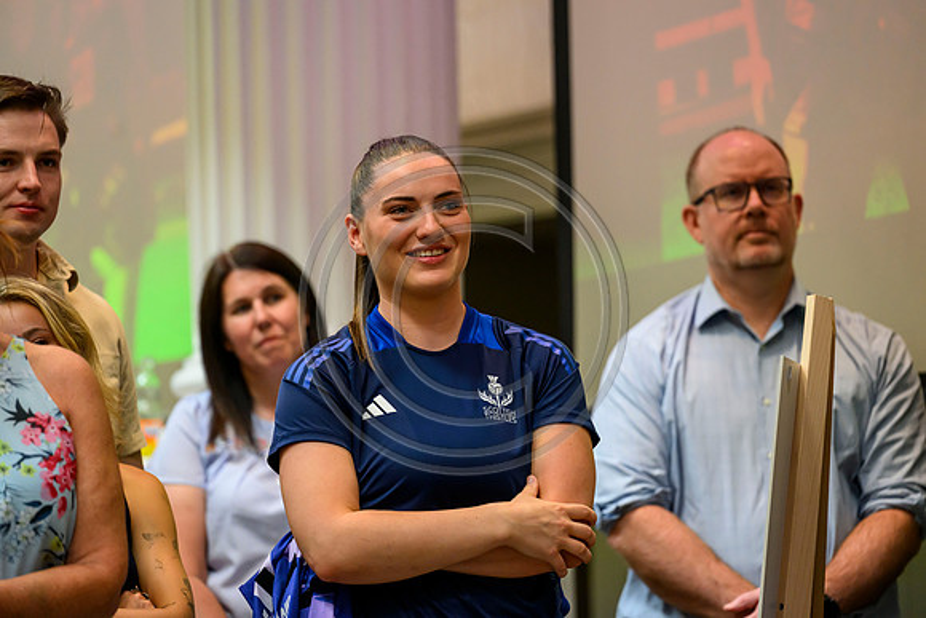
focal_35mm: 200
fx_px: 5145
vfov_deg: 6.9
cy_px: 309
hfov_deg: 10.3
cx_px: 463
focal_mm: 200
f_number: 3.5
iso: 4000
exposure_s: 1/400
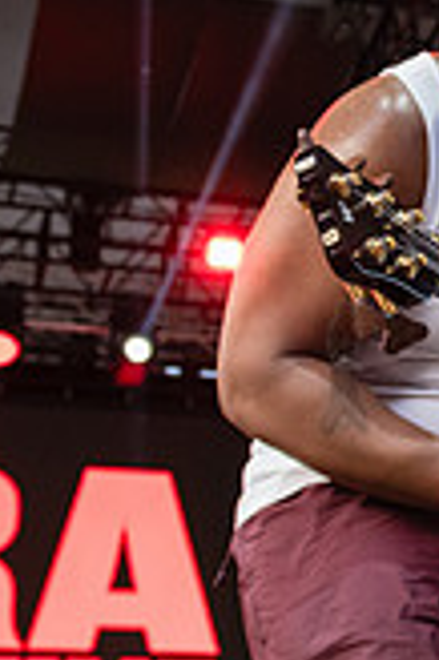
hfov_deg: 13.1
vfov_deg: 20.2
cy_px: 221
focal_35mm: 101
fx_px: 1851
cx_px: 564
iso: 1000
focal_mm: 24
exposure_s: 1/200
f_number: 4
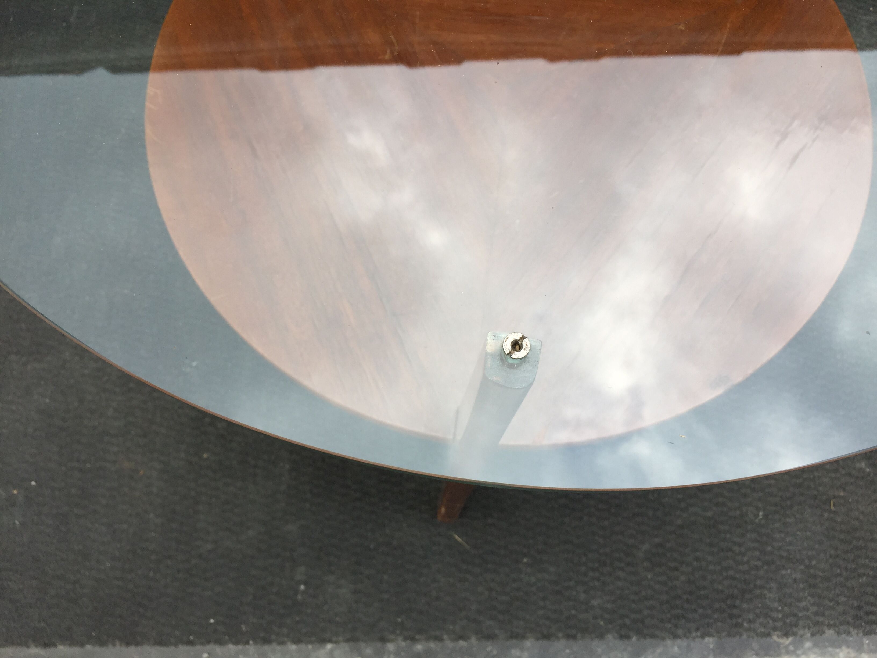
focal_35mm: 29
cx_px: 438
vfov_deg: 48.2
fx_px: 735
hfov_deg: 61.7
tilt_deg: -72.7
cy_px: 329
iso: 32
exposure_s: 1/353
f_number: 2.2
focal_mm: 4.15
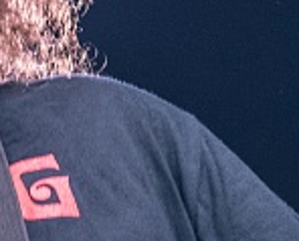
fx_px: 4726
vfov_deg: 2.9
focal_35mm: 533
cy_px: 71
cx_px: 109
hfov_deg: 3.6
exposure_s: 1/100
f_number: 2.8
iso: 1000
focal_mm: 78
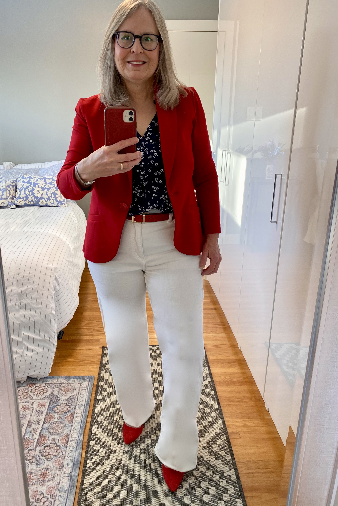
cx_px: 146
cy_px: 251
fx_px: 394
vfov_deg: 65.5
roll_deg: -0.1
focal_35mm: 28
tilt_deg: -17.6
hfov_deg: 46.3
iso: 64
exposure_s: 1/60
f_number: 1.8
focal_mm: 4.25
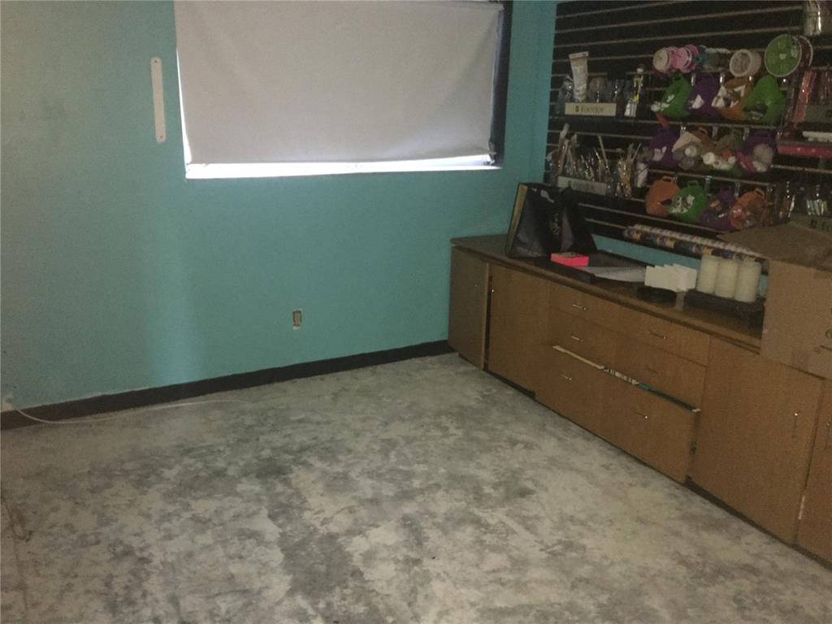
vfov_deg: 48.2
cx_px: 416
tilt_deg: -13.8
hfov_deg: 61.7
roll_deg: -1.3
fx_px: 697
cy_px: 312
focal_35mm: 29
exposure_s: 1/16
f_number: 2.2
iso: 320
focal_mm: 4.15
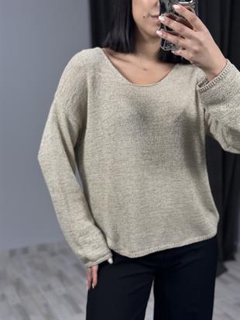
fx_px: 443
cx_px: 120
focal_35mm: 48
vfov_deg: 39.6
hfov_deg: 30.3
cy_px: 160
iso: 80
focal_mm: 6.86
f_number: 1.78
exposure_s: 1/100
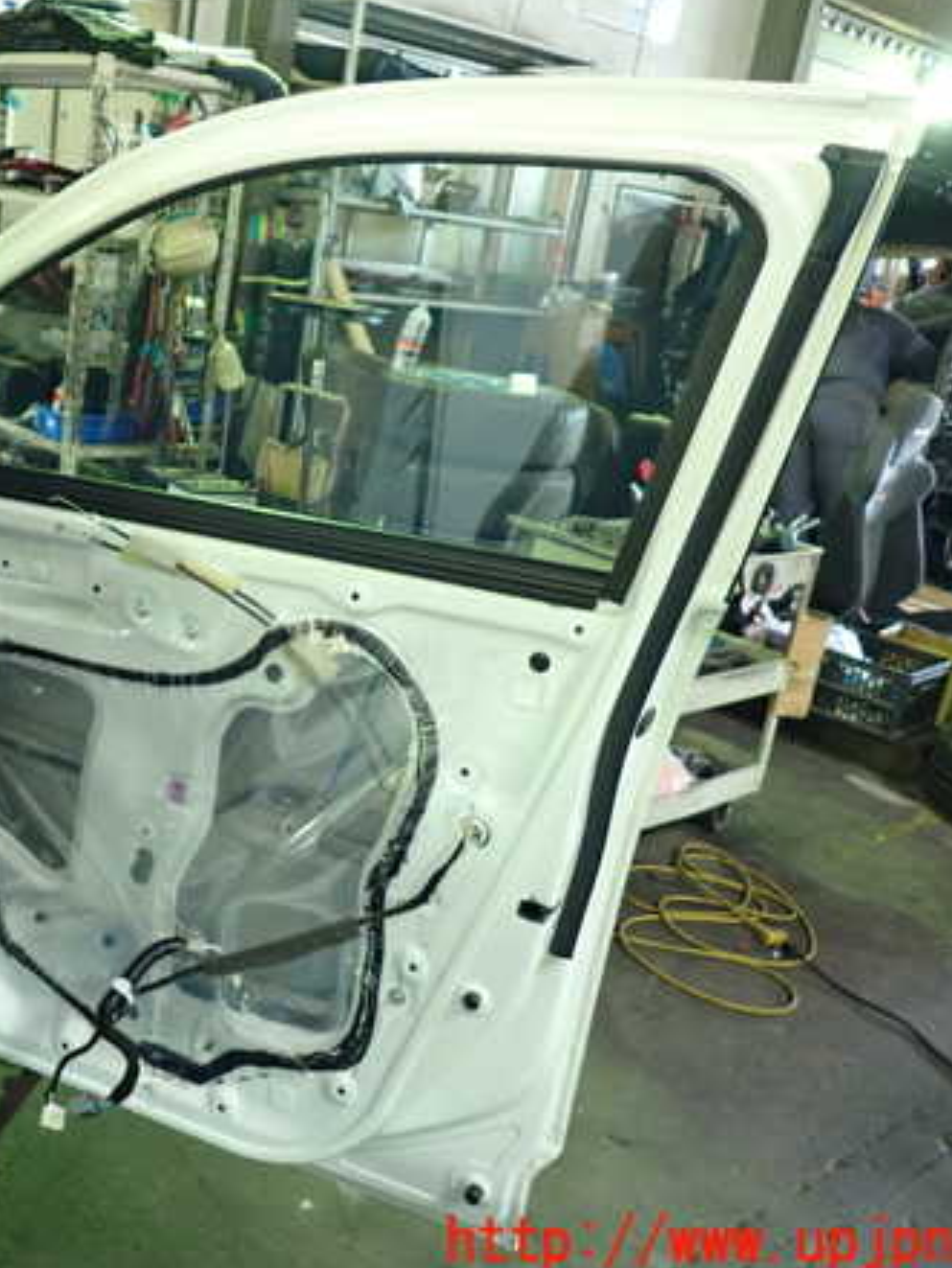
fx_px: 1246
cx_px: 233
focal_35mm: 34
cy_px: 633
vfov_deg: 53.9
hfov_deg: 40.6
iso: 400
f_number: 2
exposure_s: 1/30
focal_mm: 4.5
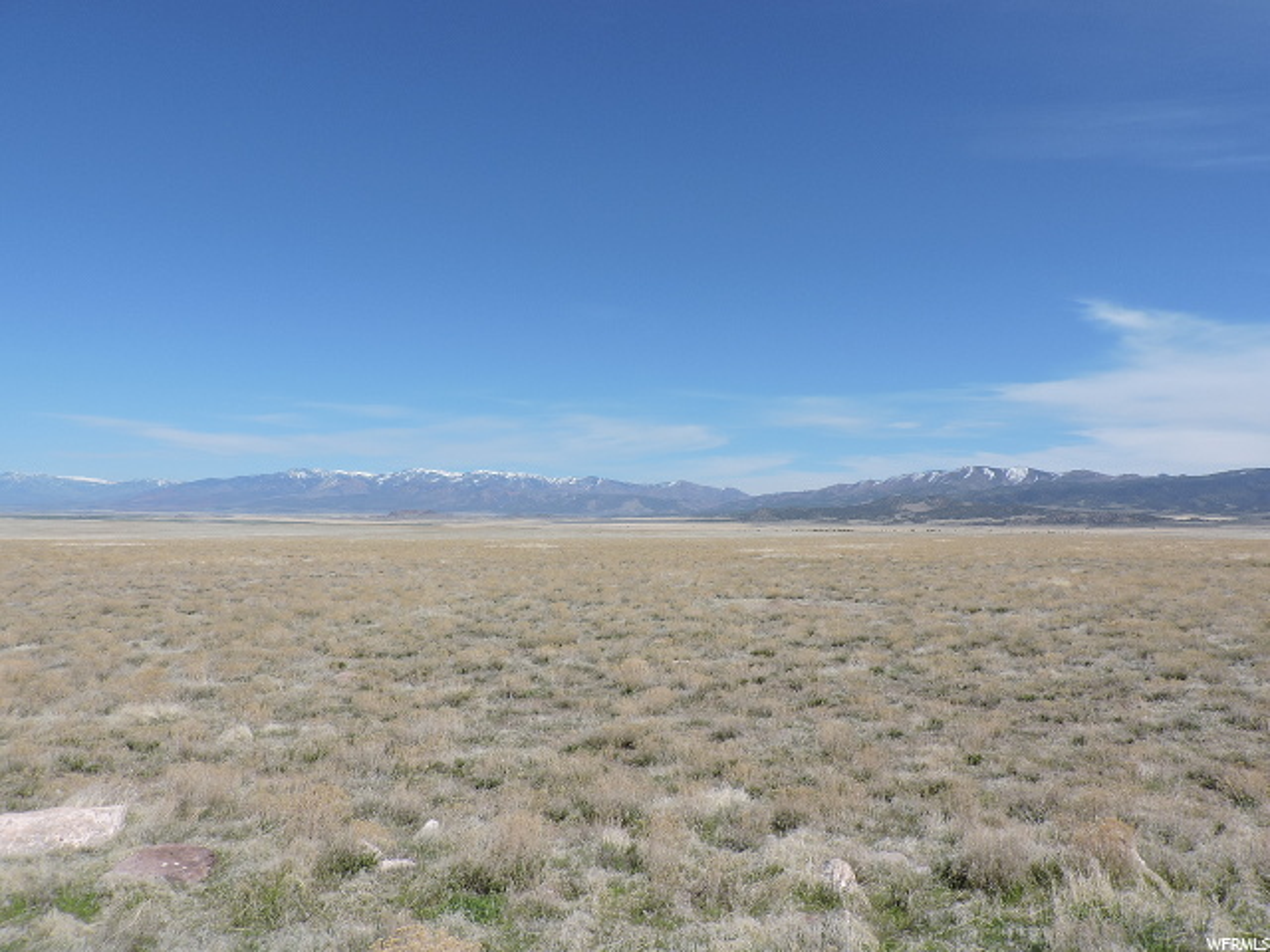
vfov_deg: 56.8
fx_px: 881
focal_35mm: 24
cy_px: 476
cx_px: 635
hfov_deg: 71.6
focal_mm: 4.3
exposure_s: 1/1250
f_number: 3.7
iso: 100
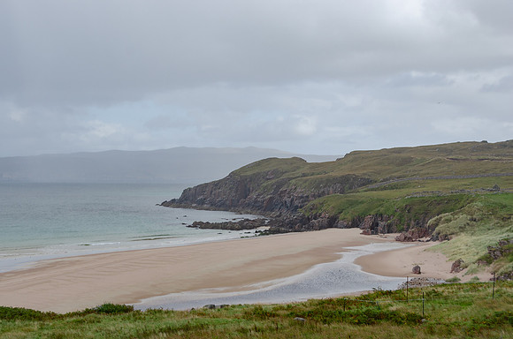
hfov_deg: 33.9
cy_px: 196
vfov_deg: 22.8
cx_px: 216
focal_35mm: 59
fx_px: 840
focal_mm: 34
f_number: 7.1
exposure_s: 1/160
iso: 100
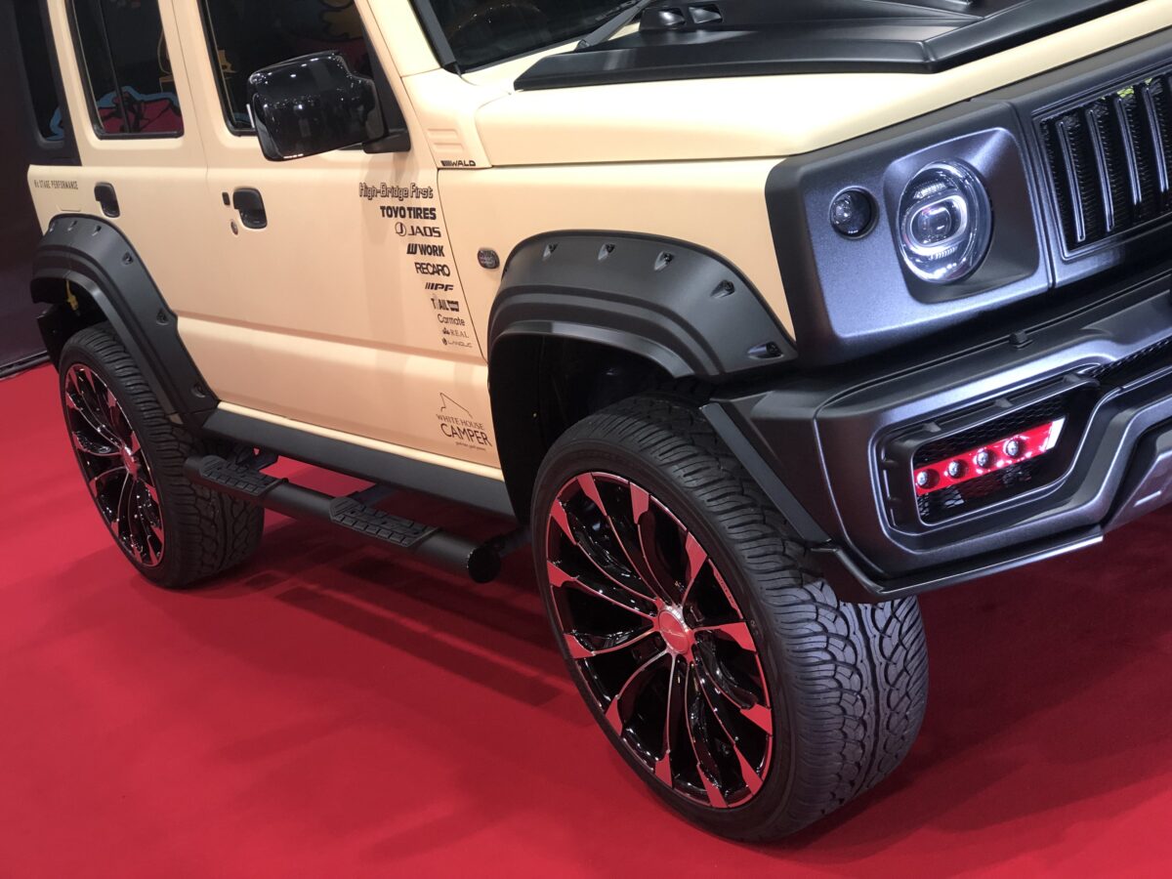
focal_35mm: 57
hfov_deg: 33.8
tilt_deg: -16.9
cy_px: 440
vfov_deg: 25.7
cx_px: 586
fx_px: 1930
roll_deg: +13.4
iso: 160
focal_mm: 6.6
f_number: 2.8
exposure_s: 1/30
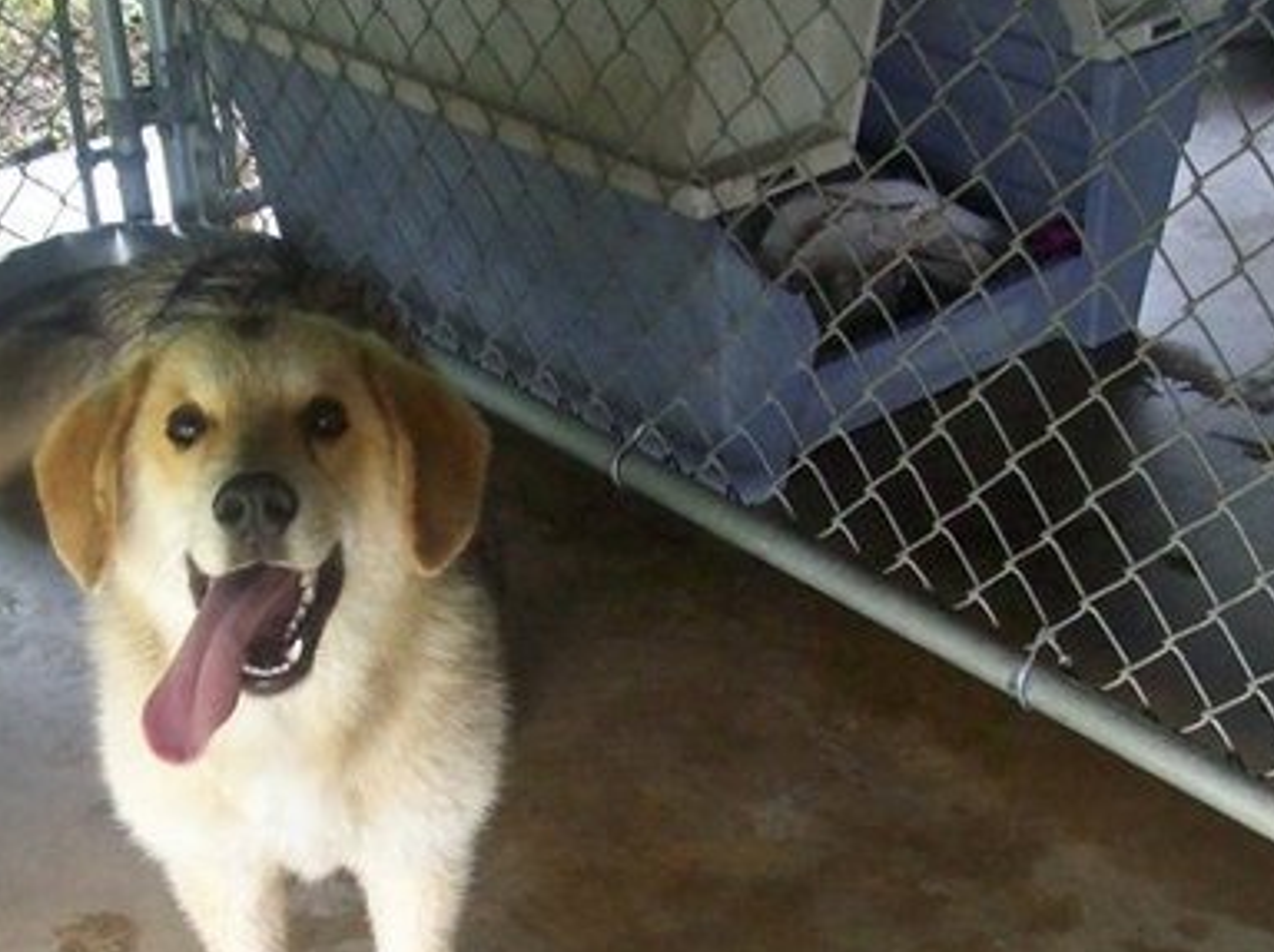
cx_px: 448
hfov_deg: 26.9
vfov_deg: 20.2
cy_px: 718
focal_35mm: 72
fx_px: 2647
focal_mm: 6
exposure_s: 1/117
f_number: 2.7
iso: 200
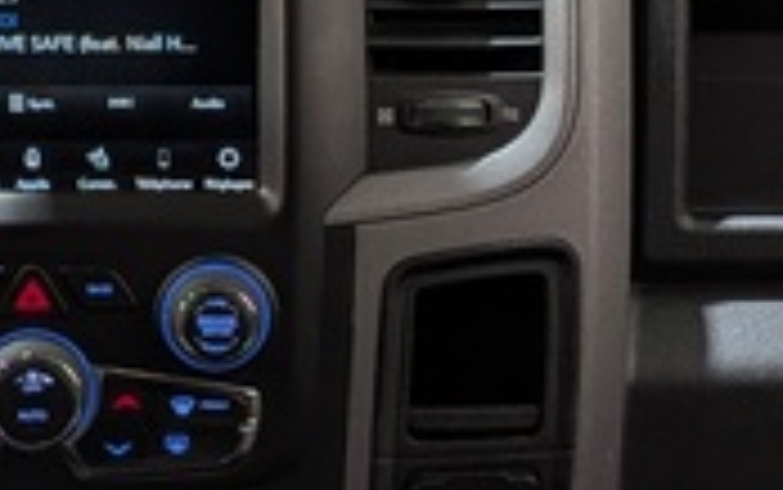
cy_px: 9
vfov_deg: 8.7
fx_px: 3203
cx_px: 36
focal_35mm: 150
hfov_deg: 13.8
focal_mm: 4.53
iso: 53
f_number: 1.7
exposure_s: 1/24
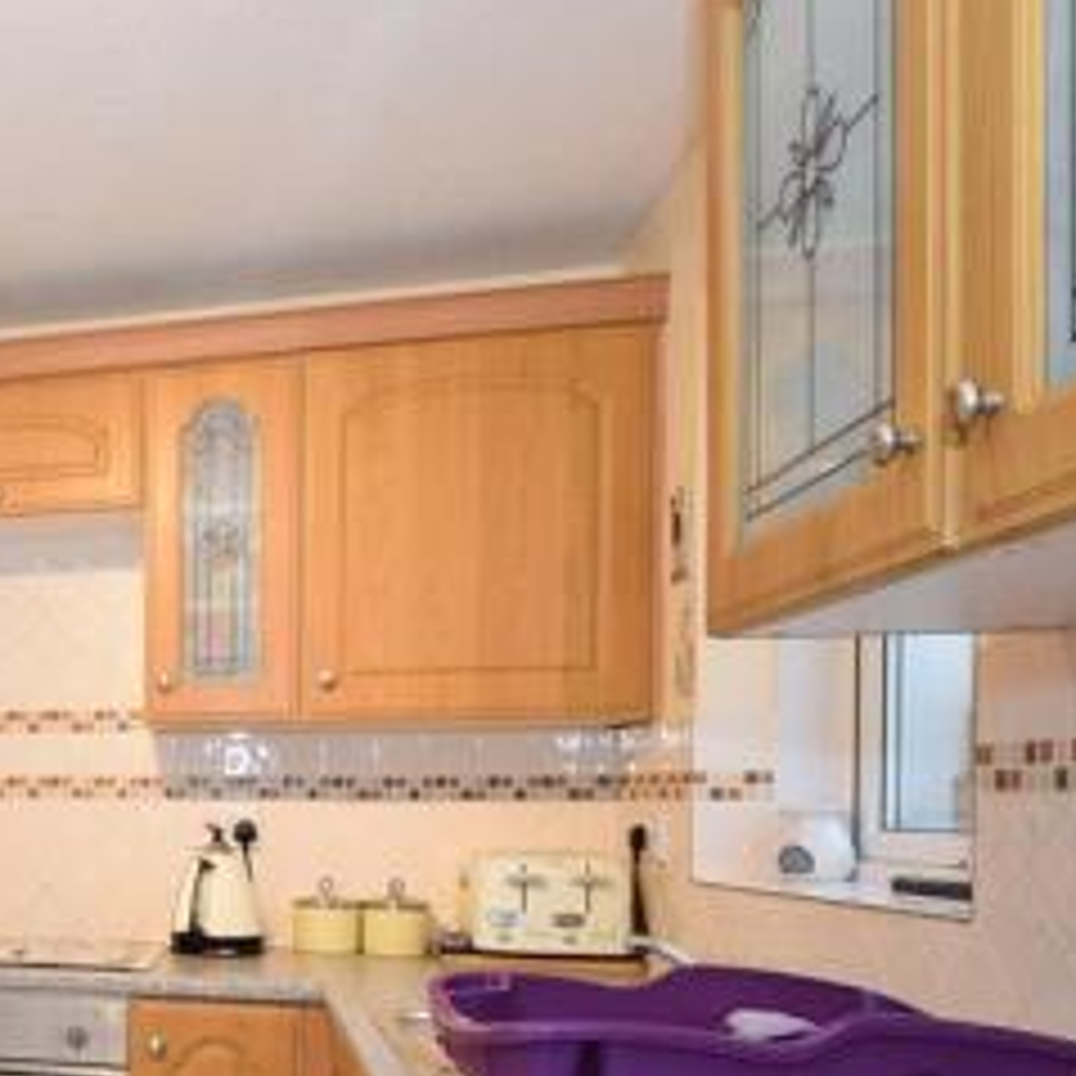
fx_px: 1231
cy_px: 822
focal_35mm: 35
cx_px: -230
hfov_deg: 36.1
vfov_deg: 45.4
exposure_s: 1/13
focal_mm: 10
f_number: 8
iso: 400
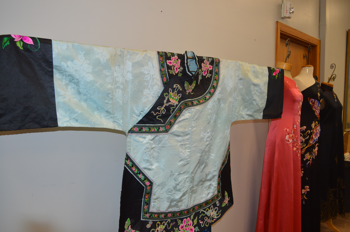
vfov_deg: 43.5
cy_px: 116
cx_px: 175
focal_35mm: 30
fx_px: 291
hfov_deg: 62.0
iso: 400
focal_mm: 20
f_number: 4
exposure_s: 1/60
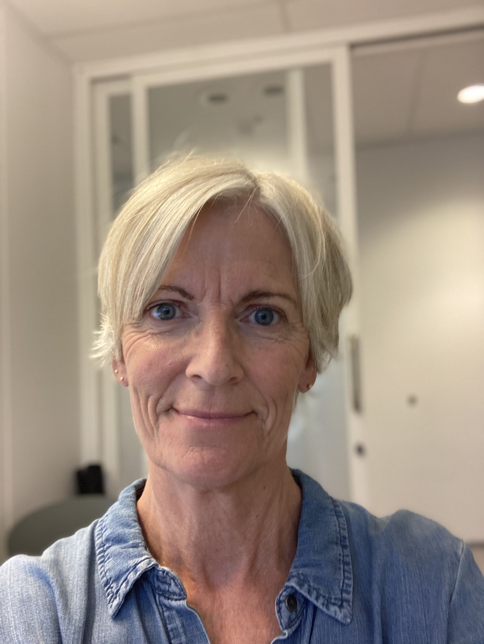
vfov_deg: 56.8
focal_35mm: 32
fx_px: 596
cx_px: 242
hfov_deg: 44.2
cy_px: 322
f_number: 2.2
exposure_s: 1/50
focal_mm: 2.87
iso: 160
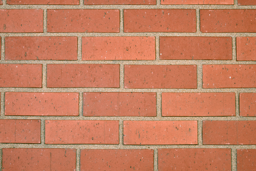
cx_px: 127
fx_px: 669
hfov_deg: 21.7
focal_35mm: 94
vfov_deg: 14.6
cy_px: 94
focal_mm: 82
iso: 100
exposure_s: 1/100
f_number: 13
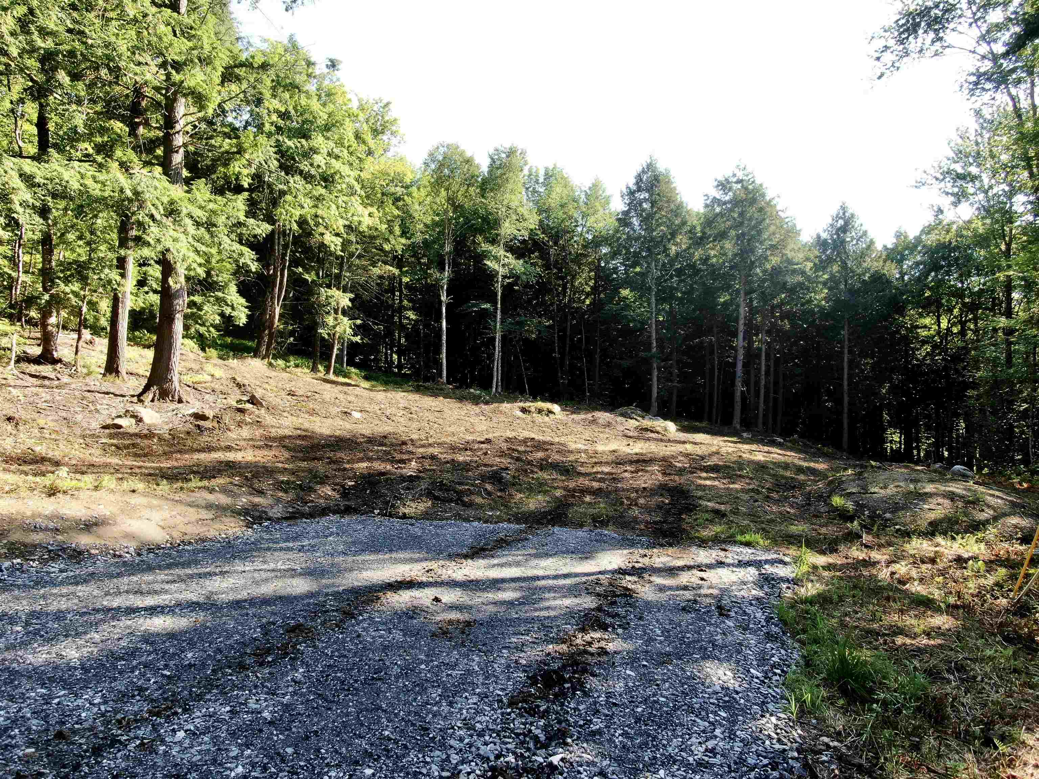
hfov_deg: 71.6
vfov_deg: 56.8
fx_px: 720
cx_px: 520
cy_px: 390
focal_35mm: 24
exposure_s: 1/240
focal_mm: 4.39
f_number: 2.8
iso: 100
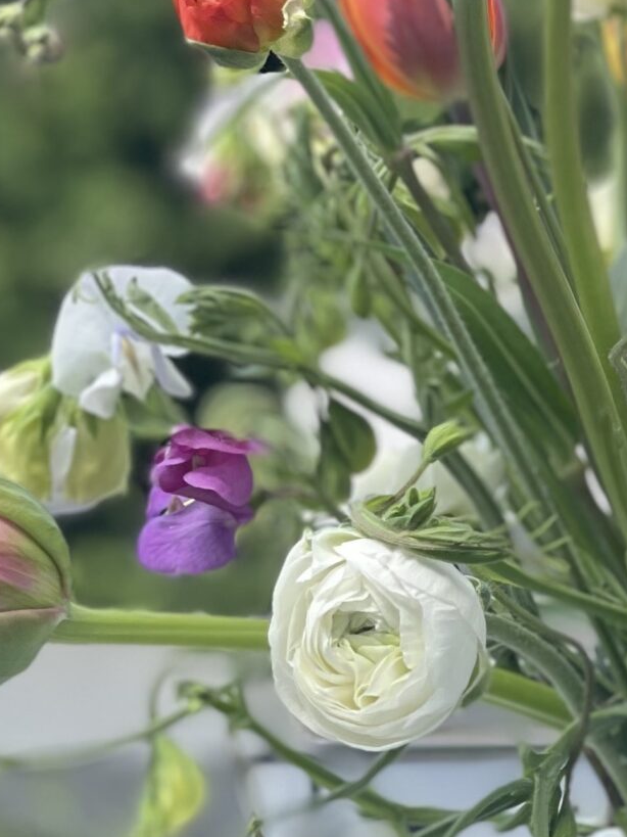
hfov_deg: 7.3
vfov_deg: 9.9
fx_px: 4831
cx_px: 809
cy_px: 275
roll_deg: +0.9
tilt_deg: -8.5
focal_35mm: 200
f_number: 2.2
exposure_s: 1/447
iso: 32
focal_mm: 7.5
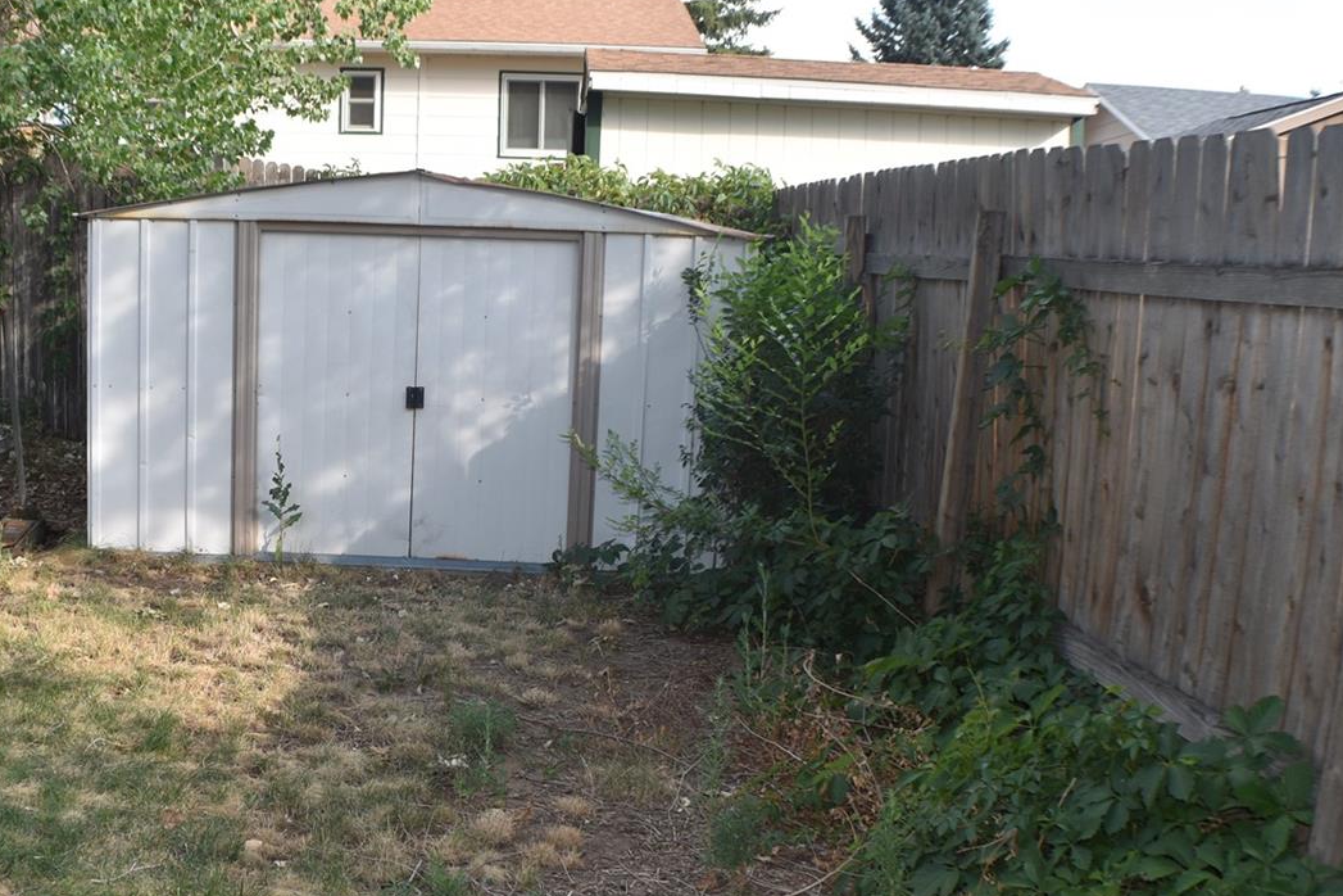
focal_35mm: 55
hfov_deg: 35.6
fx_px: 2052
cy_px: 528
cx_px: 382
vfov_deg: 24.6
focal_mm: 24
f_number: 5.6
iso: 140
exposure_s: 1/125
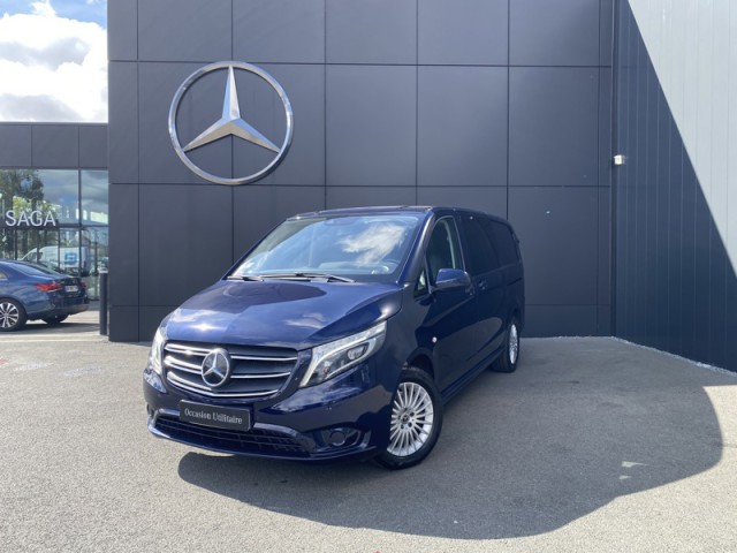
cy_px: 276
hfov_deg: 67.3
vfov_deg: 53.1
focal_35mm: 26
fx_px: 554
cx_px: 368
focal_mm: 4.25
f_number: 1.8
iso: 32
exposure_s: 1/678
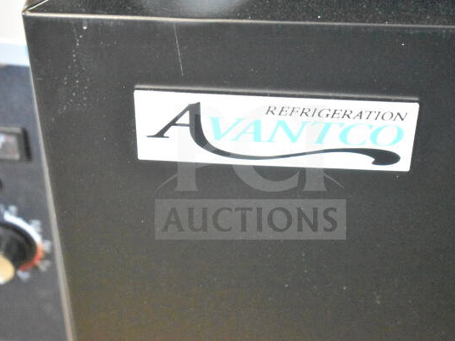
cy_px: 172
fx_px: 1190
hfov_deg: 21.6
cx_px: 250
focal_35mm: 91
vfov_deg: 16.3
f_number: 5.6
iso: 25600
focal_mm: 55
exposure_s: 1/80
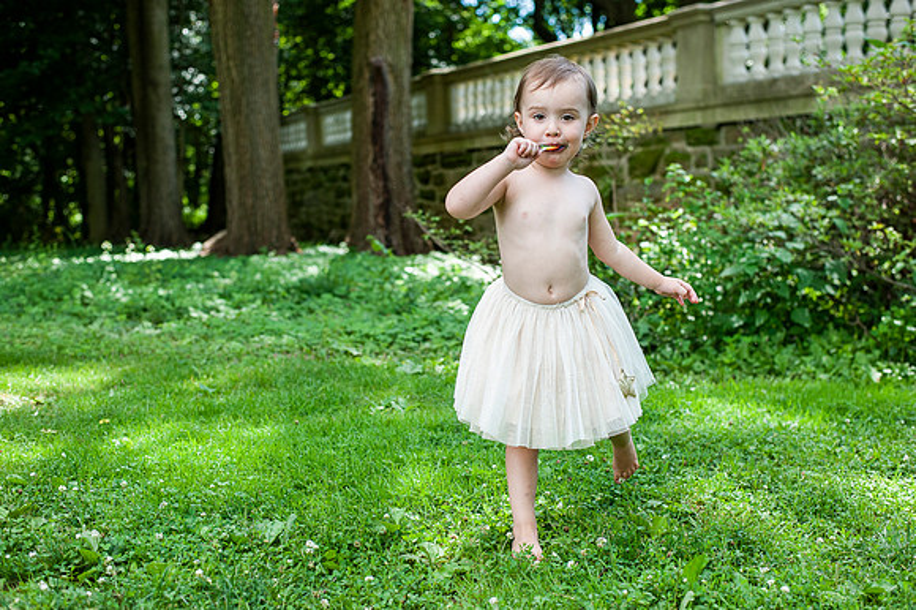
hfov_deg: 39.6
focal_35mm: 50
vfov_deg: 27.0
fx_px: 1271
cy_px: 305
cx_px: 458
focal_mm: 50
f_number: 4
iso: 800
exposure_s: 1/1250
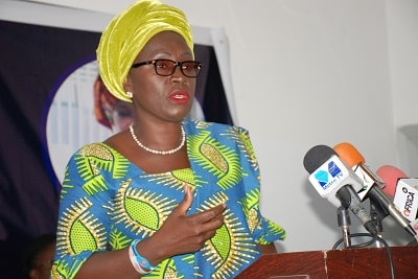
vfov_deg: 13.8
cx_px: 209
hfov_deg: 20.6
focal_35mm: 99
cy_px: 140
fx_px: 1150
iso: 1000
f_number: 5.6
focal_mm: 66
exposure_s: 1/200
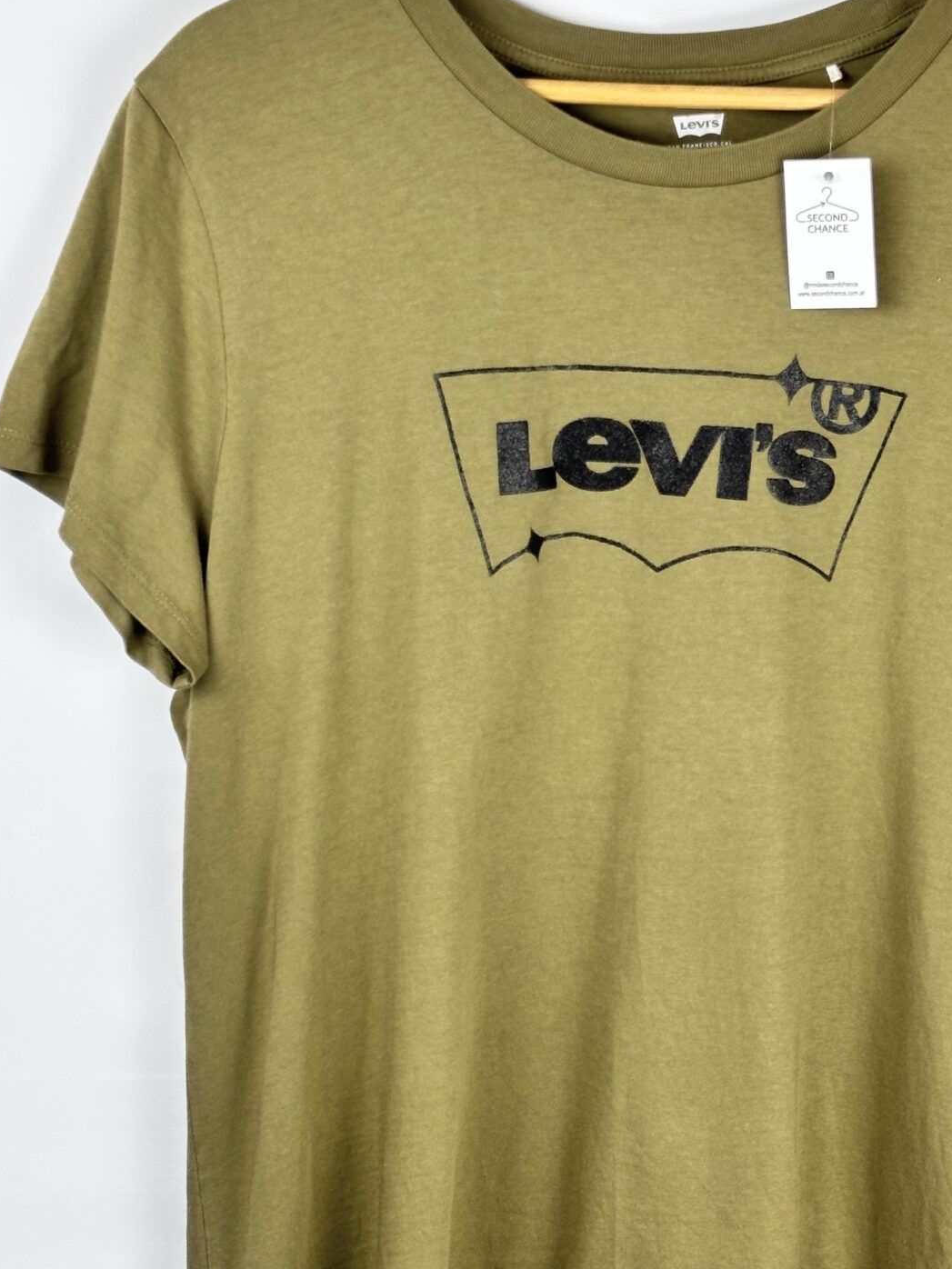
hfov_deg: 16.7
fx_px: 3227
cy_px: 738
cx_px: 692
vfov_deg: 22.2
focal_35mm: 88
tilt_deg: -13.3
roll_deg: -1.2
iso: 64
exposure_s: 1/260
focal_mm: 6.86
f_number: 1.78
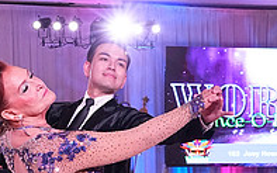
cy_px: 249
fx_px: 906
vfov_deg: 10.6
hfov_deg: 17.4
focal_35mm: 120
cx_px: 106
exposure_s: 1/250
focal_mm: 27
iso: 3200
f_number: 6.3
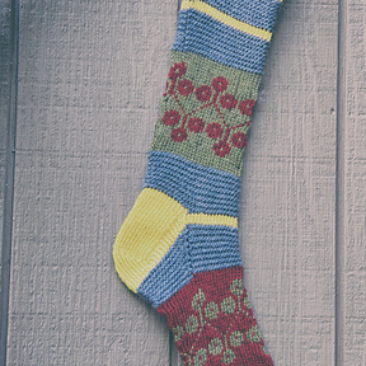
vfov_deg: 11.3
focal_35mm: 155
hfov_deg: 11.3
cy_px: 146
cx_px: 212
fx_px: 1854
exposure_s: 1/30
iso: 280
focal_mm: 70
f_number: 5
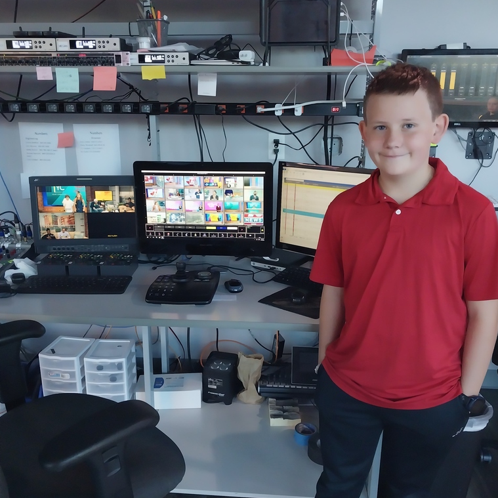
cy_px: 264
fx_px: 505
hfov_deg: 52.5
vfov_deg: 52.5
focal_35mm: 31
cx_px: 249
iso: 320
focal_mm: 4
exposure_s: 1/60
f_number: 1.8
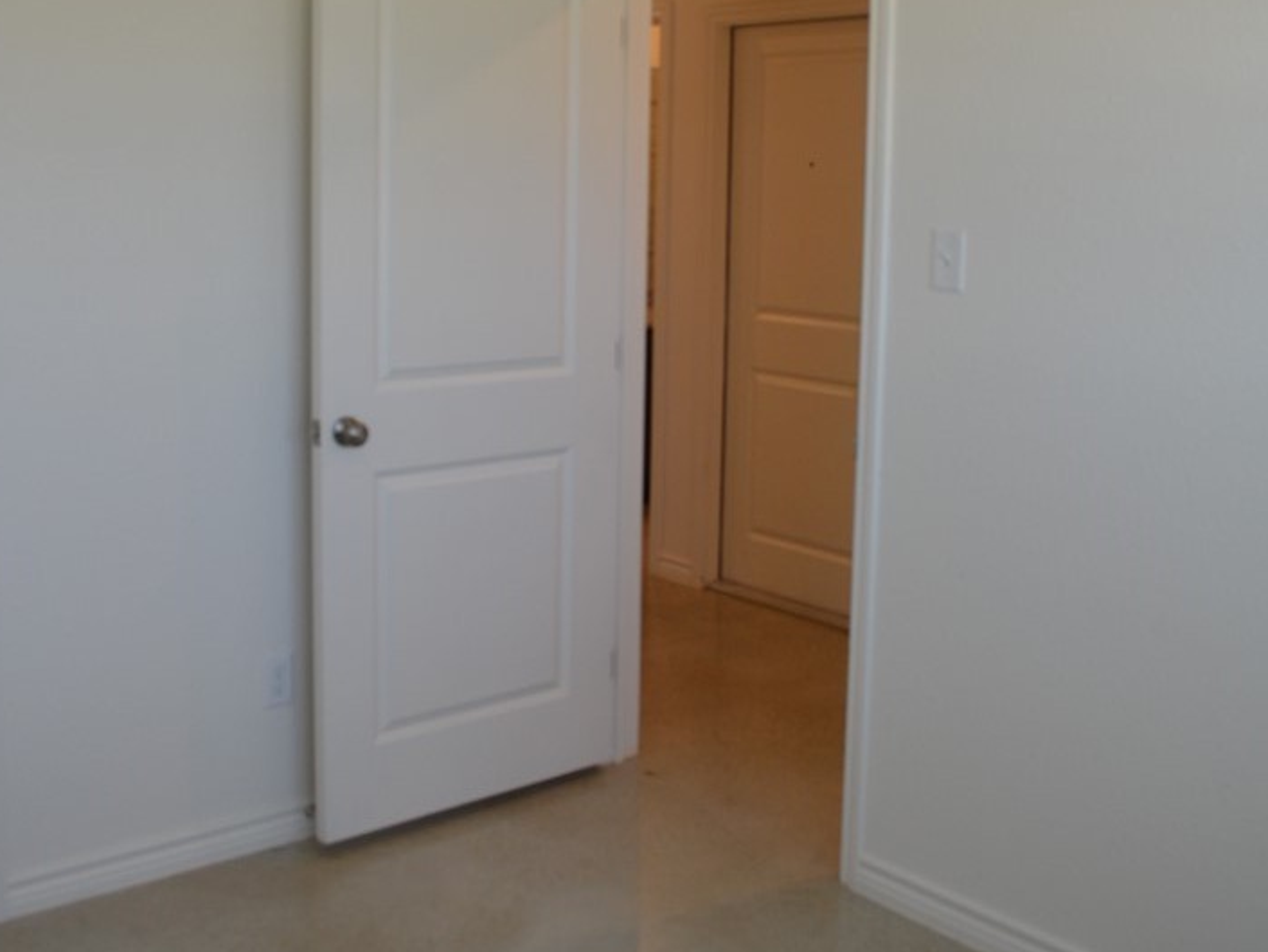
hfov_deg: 46.8
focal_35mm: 40
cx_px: 623
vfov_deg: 35.5
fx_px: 1465
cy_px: 296
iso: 400
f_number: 5
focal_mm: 18
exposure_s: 1/100
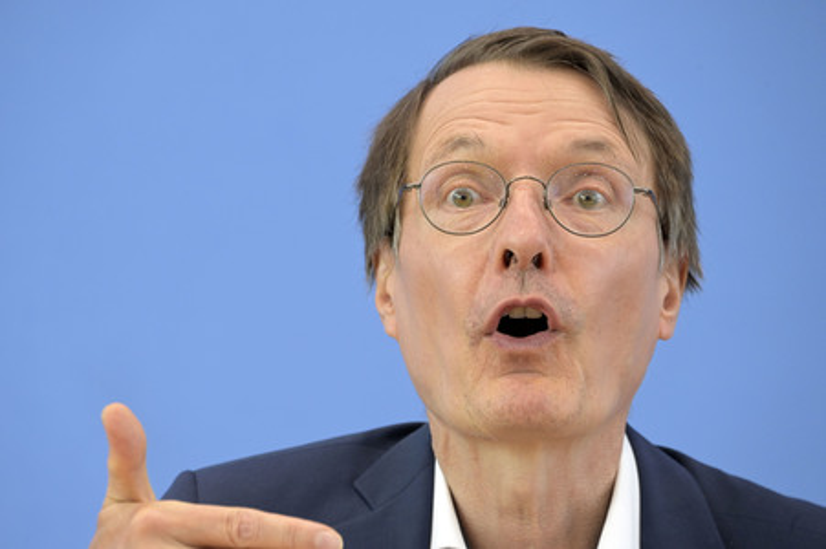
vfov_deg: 5.5
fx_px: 5732
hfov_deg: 8.2
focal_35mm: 250
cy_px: 274
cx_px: 413
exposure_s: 1/500
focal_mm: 250
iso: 4000
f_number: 6.3
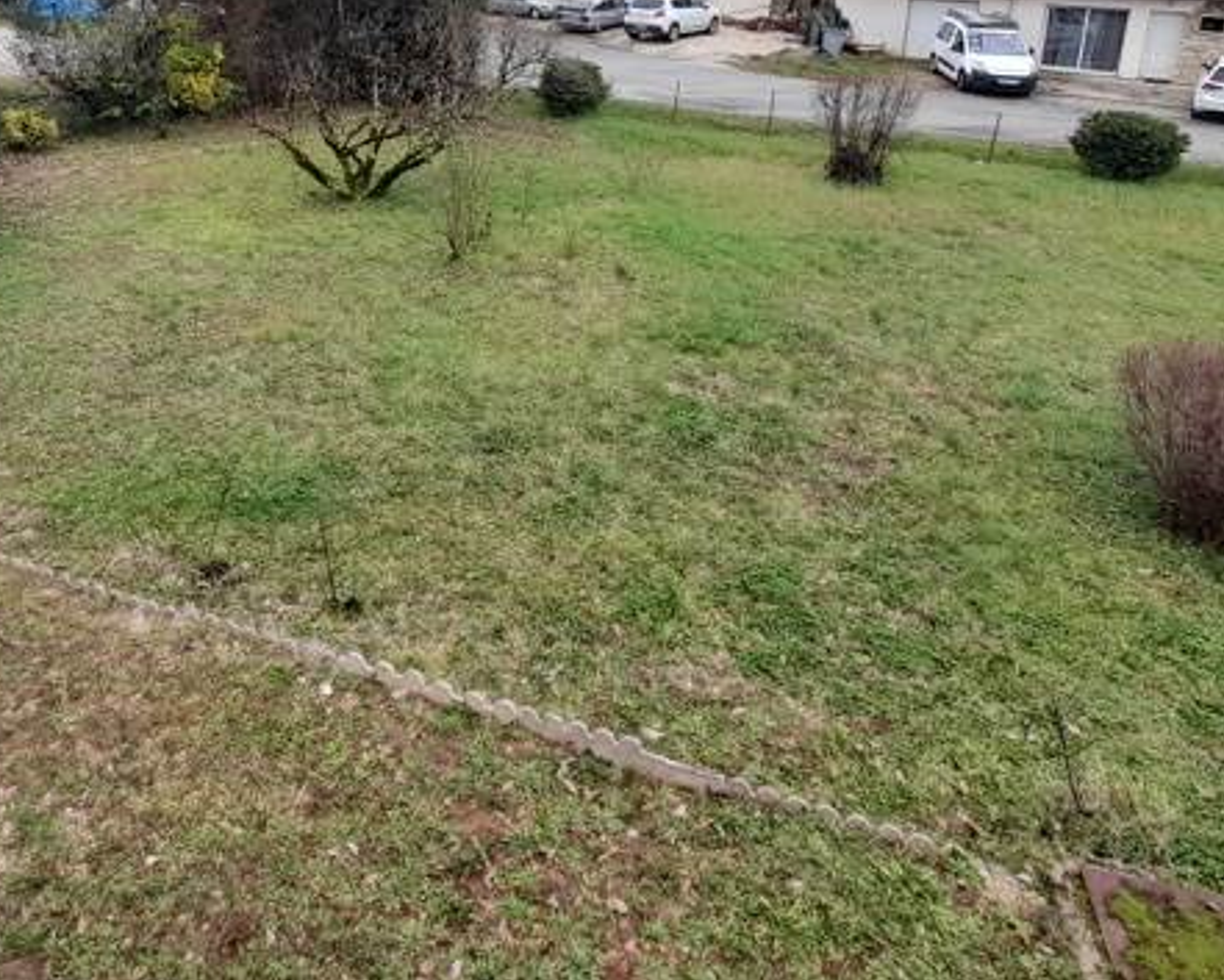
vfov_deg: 55.2
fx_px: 833
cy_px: 153
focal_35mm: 23
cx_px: 491
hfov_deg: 71.8
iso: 40
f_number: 2.2
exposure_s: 1/181
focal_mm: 1.42
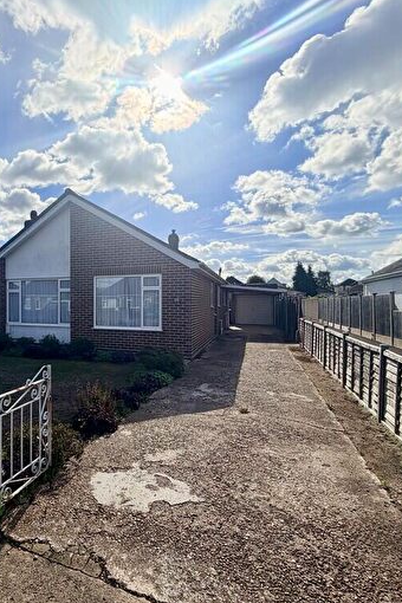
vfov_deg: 84.0
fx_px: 335
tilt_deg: -0.9
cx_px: 114
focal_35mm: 20
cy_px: 304
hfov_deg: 59.5
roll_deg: +1.1
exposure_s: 1/1745
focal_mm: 2.22
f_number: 2.2
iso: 20
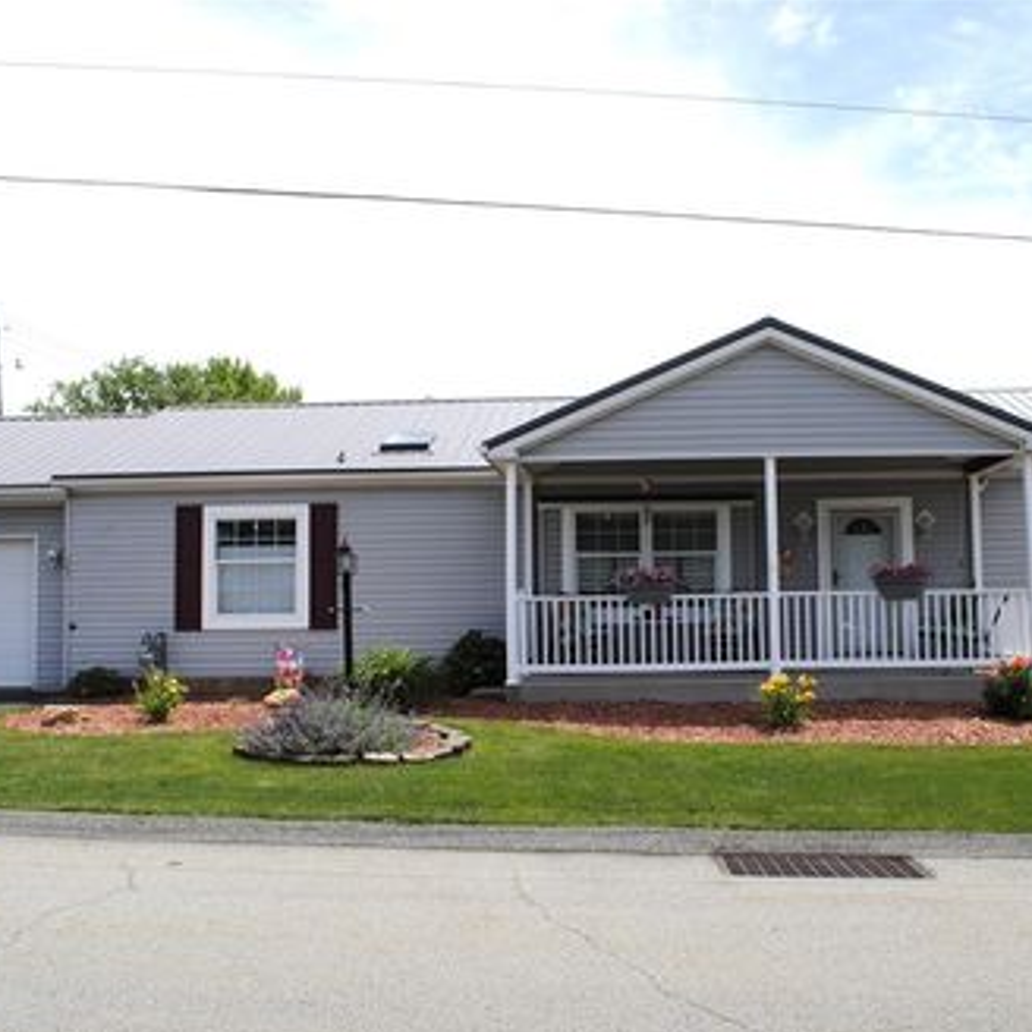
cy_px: 524
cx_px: 592
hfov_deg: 47.1
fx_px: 1181
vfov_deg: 47.2
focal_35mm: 35
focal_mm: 18
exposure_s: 1/320
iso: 100
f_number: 8
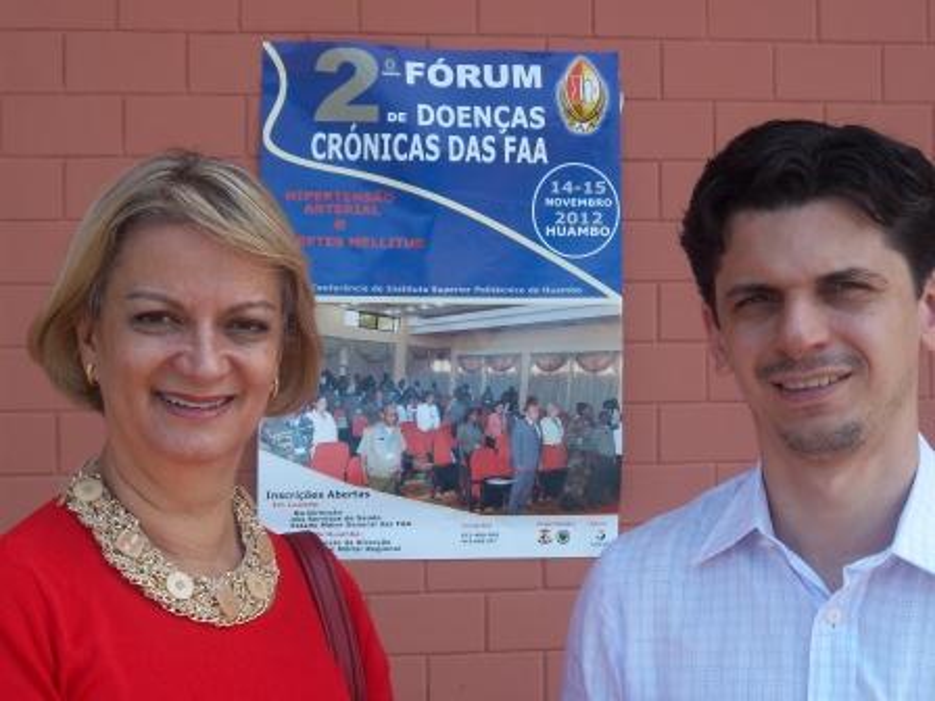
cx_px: 468
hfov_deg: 27.4
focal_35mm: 71
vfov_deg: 20.7
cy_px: 350
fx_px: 1918
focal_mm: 12.67
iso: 64
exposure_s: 1/100
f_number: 5.9
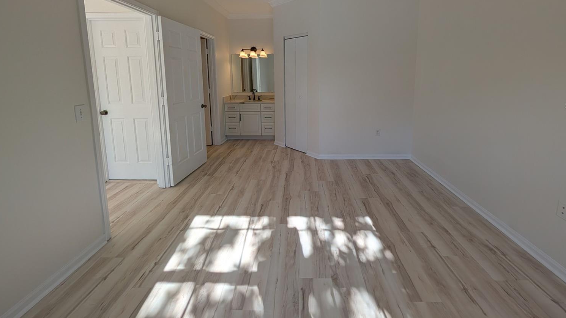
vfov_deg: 72.0
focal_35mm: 14
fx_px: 210
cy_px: 105
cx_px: 298
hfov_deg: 106.7
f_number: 1.7
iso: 52
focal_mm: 2.02
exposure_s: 1/557
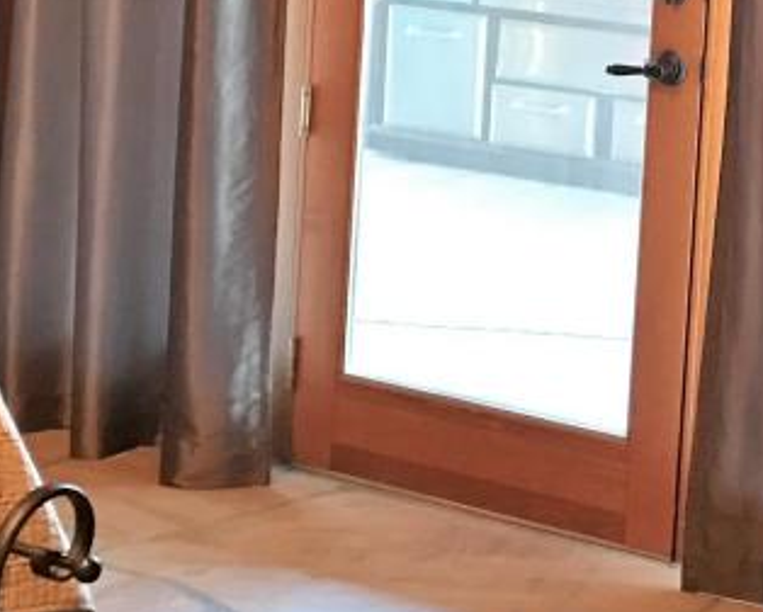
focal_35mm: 89
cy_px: -92
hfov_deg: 20.9
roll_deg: -2.5
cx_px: 719
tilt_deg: -5.2
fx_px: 2012
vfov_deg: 16.7
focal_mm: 3.99
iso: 80
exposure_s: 1/7
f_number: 1.8
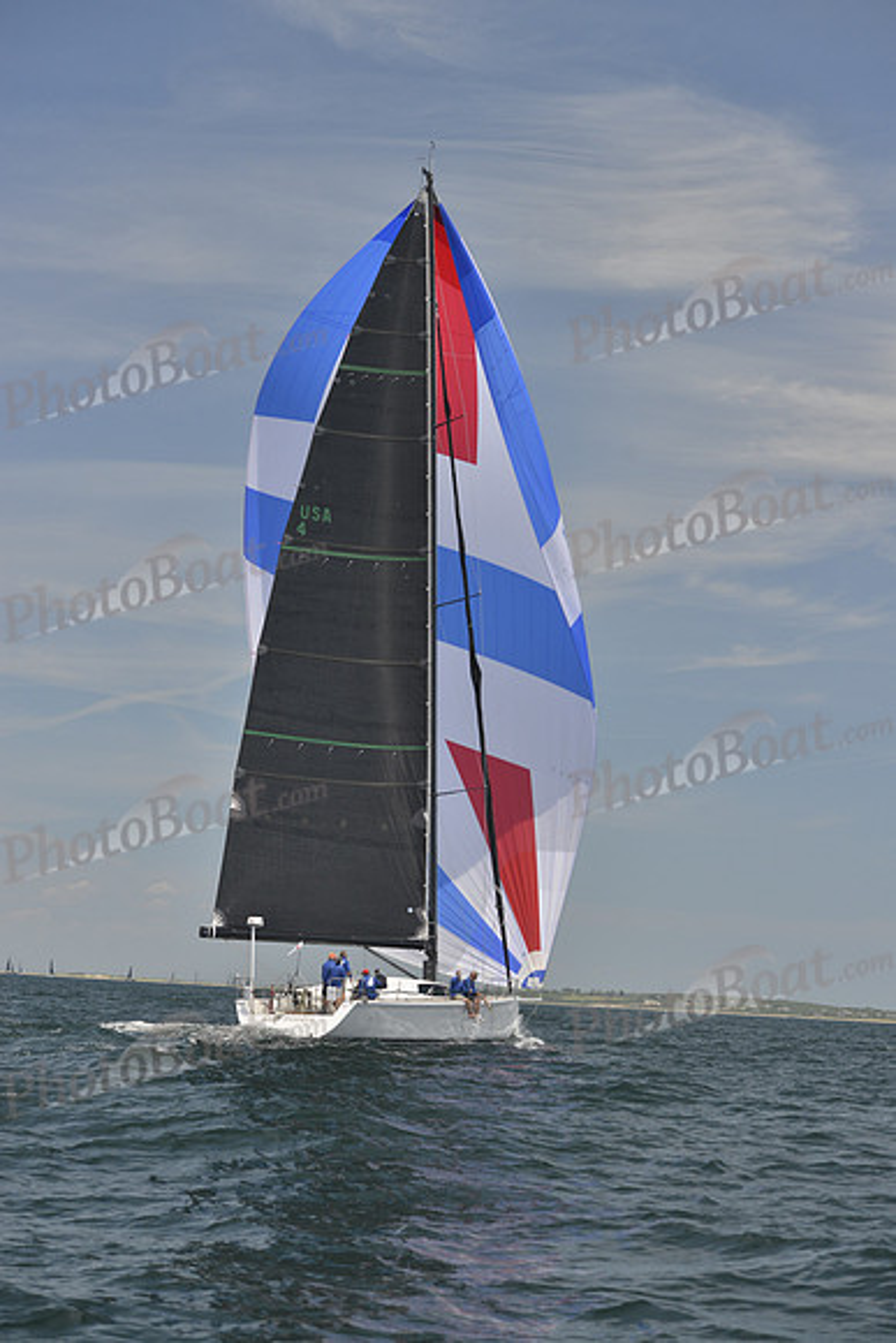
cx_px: 448
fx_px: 2612
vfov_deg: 28.8
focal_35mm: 70
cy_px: 672
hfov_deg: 19.5
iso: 400
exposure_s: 1/800
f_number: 6.3
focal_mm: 70
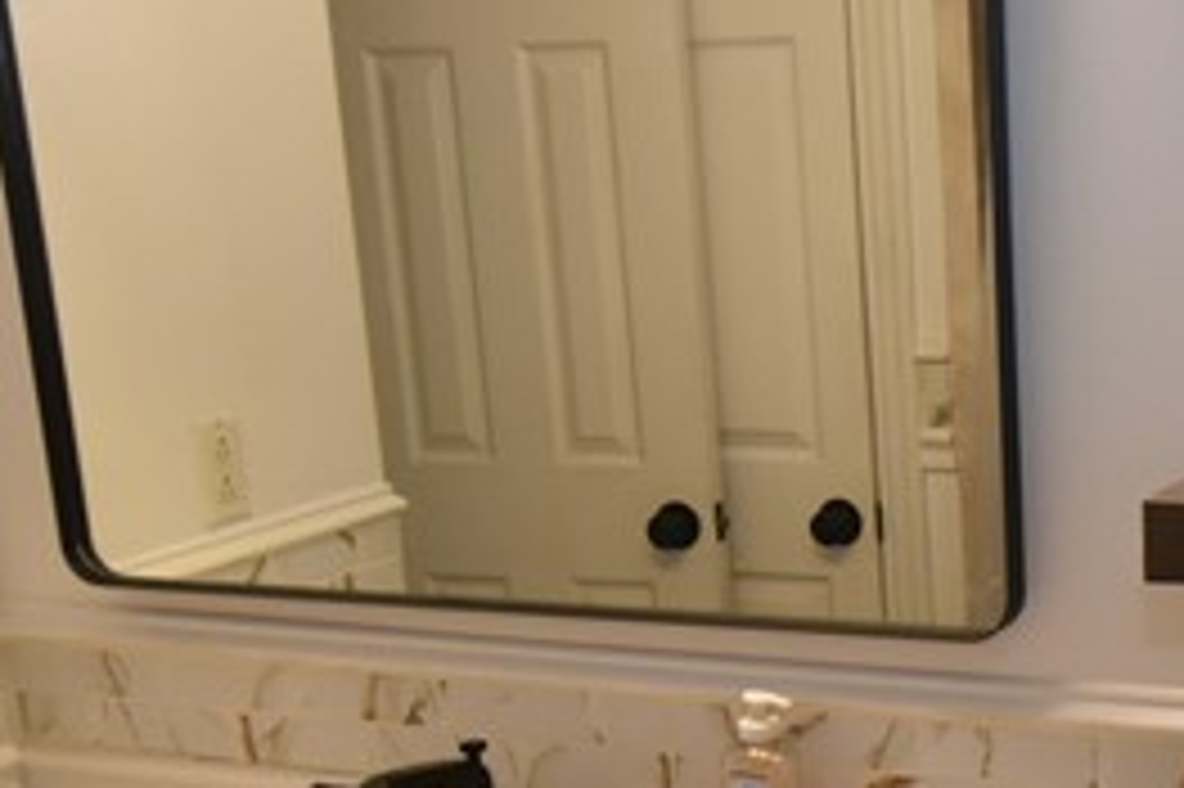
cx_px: 1076
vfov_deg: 21.5
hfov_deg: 30.9
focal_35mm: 62
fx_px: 2038
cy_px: 689
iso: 800
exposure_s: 1/125
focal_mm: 10
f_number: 4.5
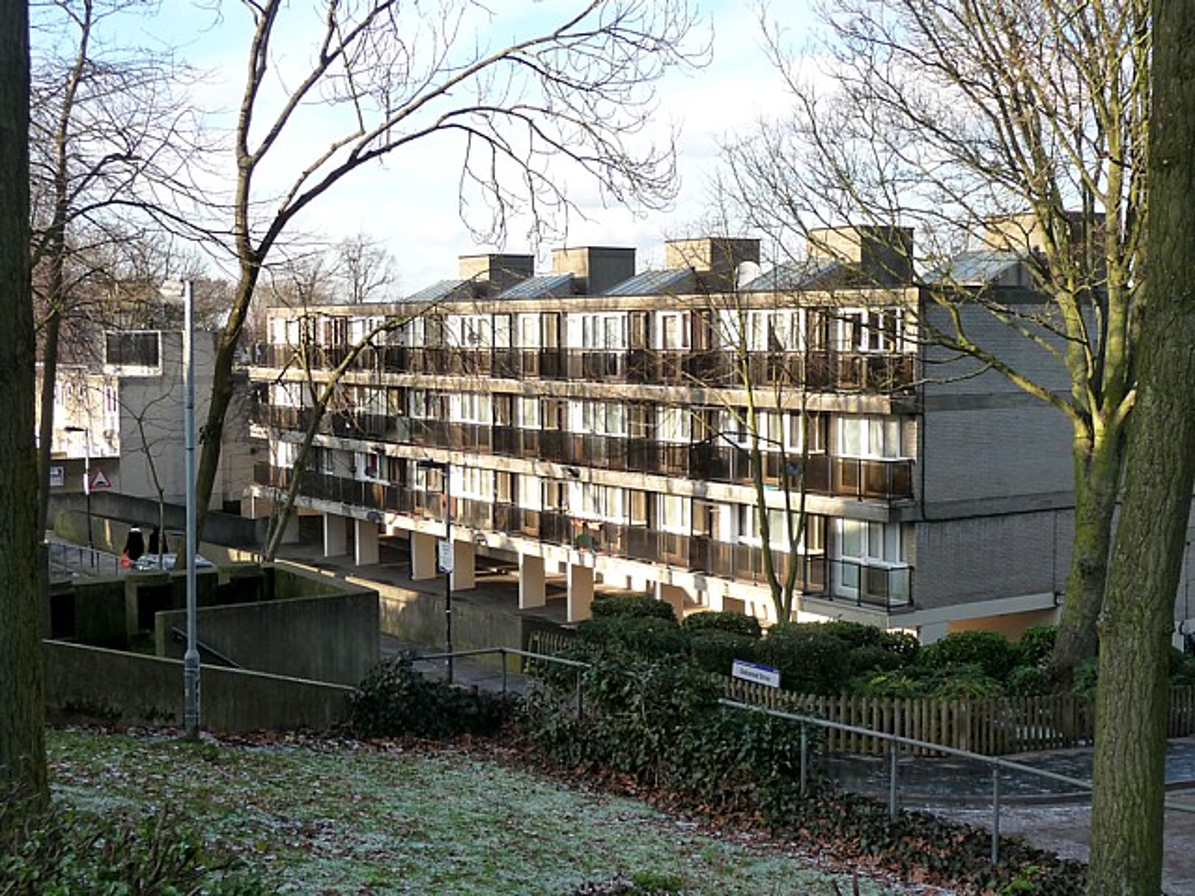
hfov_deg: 39.7
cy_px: 448
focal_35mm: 48
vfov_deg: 30.3
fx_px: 1657
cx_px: 598
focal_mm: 8
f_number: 4.2
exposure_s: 1/250
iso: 160
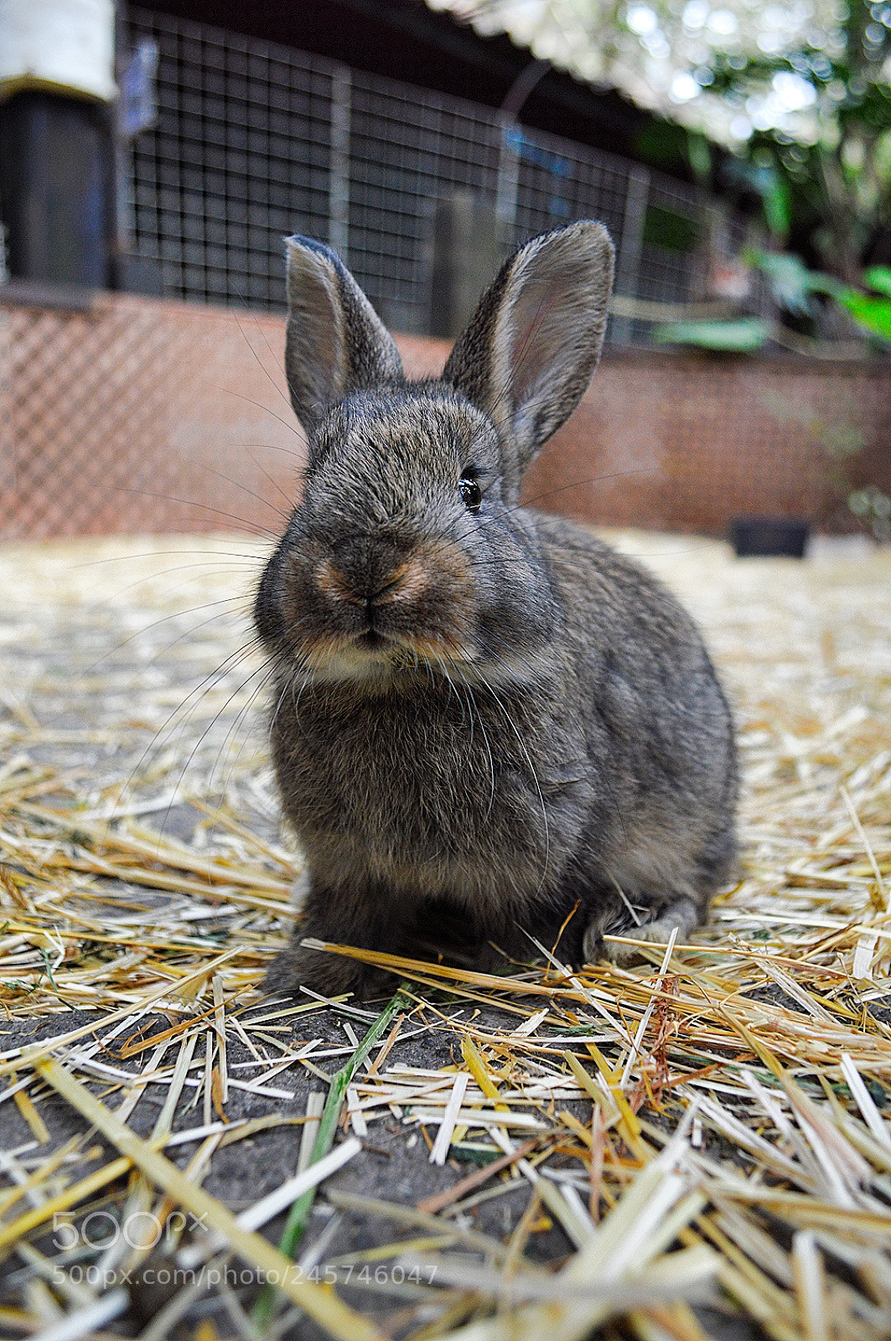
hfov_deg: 47.8
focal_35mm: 27
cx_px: 446
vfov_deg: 67.4
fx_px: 1005
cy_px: 670
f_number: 3.5
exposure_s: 1/60
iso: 400
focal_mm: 18
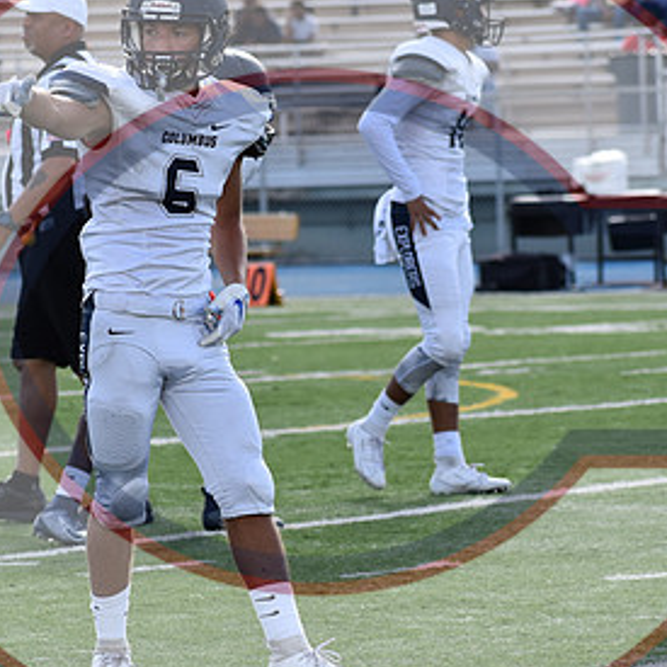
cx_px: 306
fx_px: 7608
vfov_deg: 5.0
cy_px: 331
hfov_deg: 5.0
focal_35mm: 349
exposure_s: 1/1250
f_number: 5.6
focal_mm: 130
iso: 400
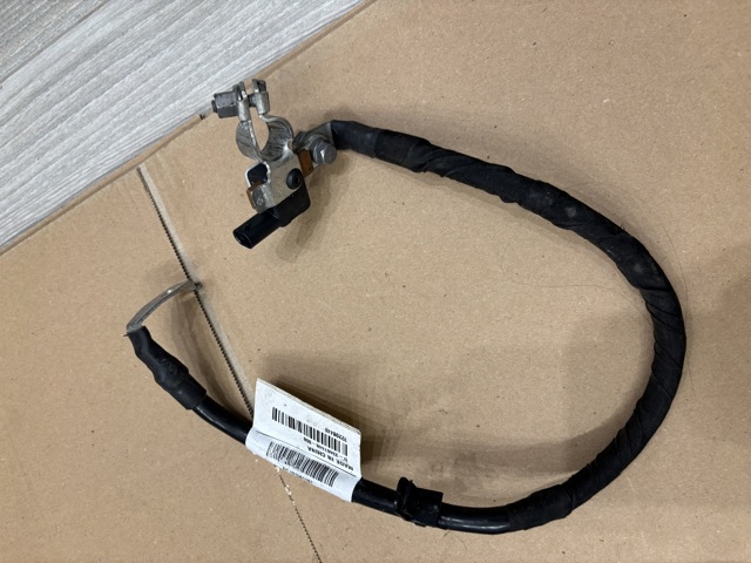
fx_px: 564
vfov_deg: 53.1
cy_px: 282
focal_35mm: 26
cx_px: 376
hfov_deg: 67.3
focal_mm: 5.96
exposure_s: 1/50
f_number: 1.6
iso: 100
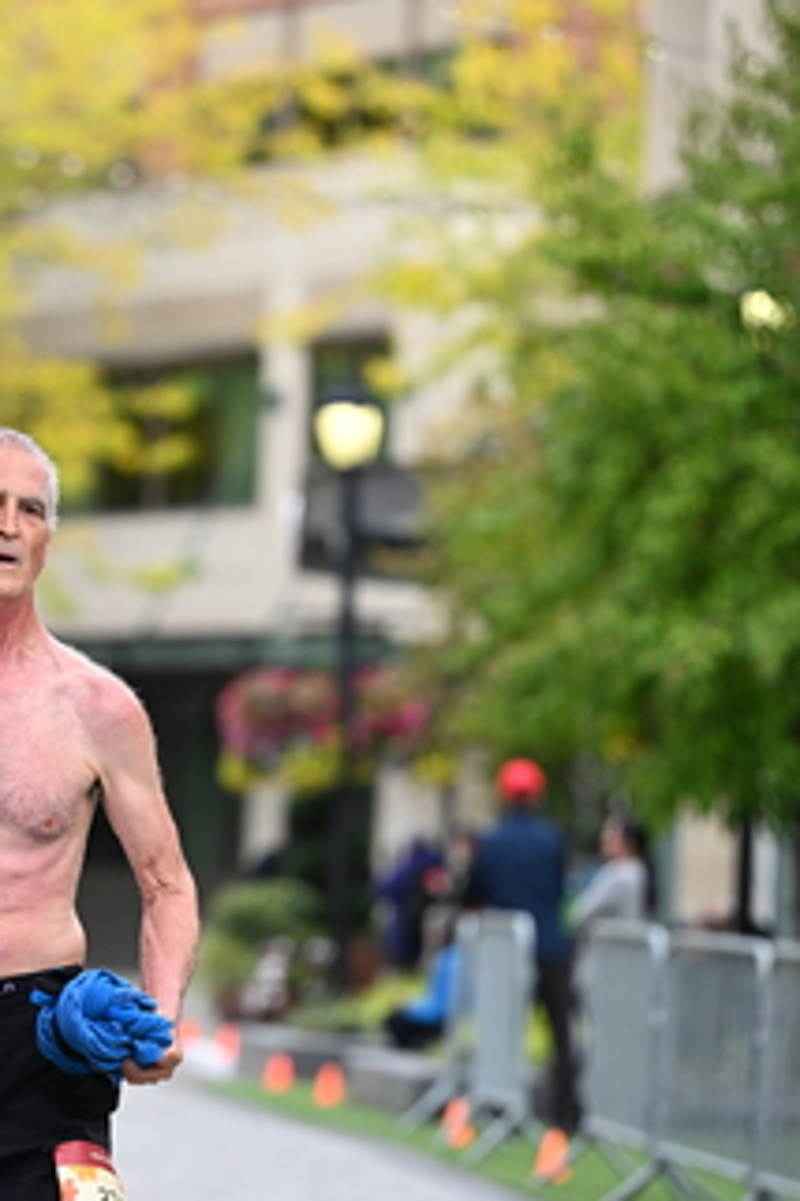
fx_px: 7433
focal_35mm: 223
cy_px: 629
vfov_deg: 9.2
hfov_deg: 6.2
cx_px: 170
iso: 640
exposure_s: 1/2000
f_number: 2.8
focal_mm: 130
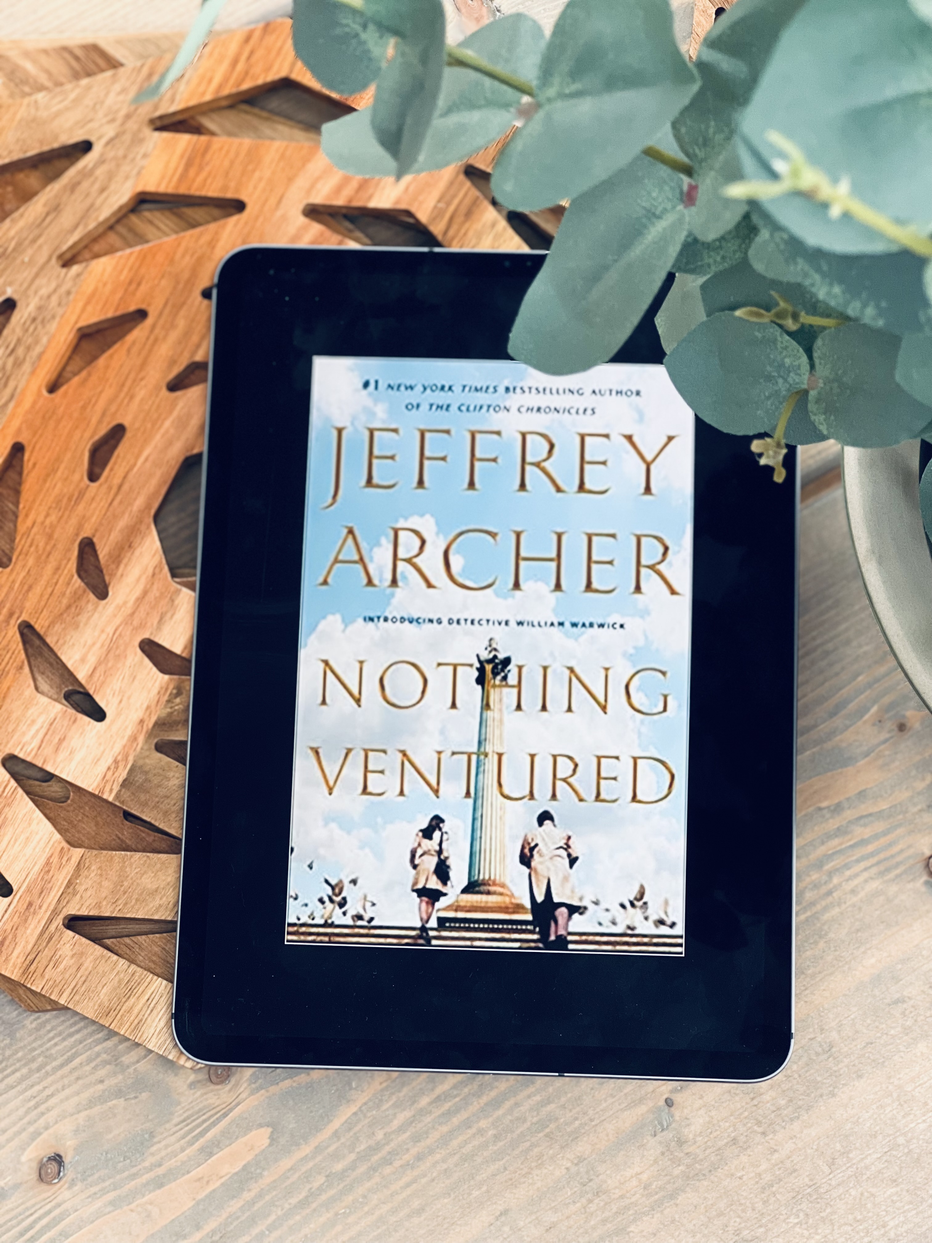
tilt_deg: -77.5
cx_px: 466
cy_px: 622
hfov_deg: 19.1
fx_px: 2764
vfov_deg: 25.3
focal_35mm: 77
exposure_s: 1/121
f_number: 2.8
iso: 125
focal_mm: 9
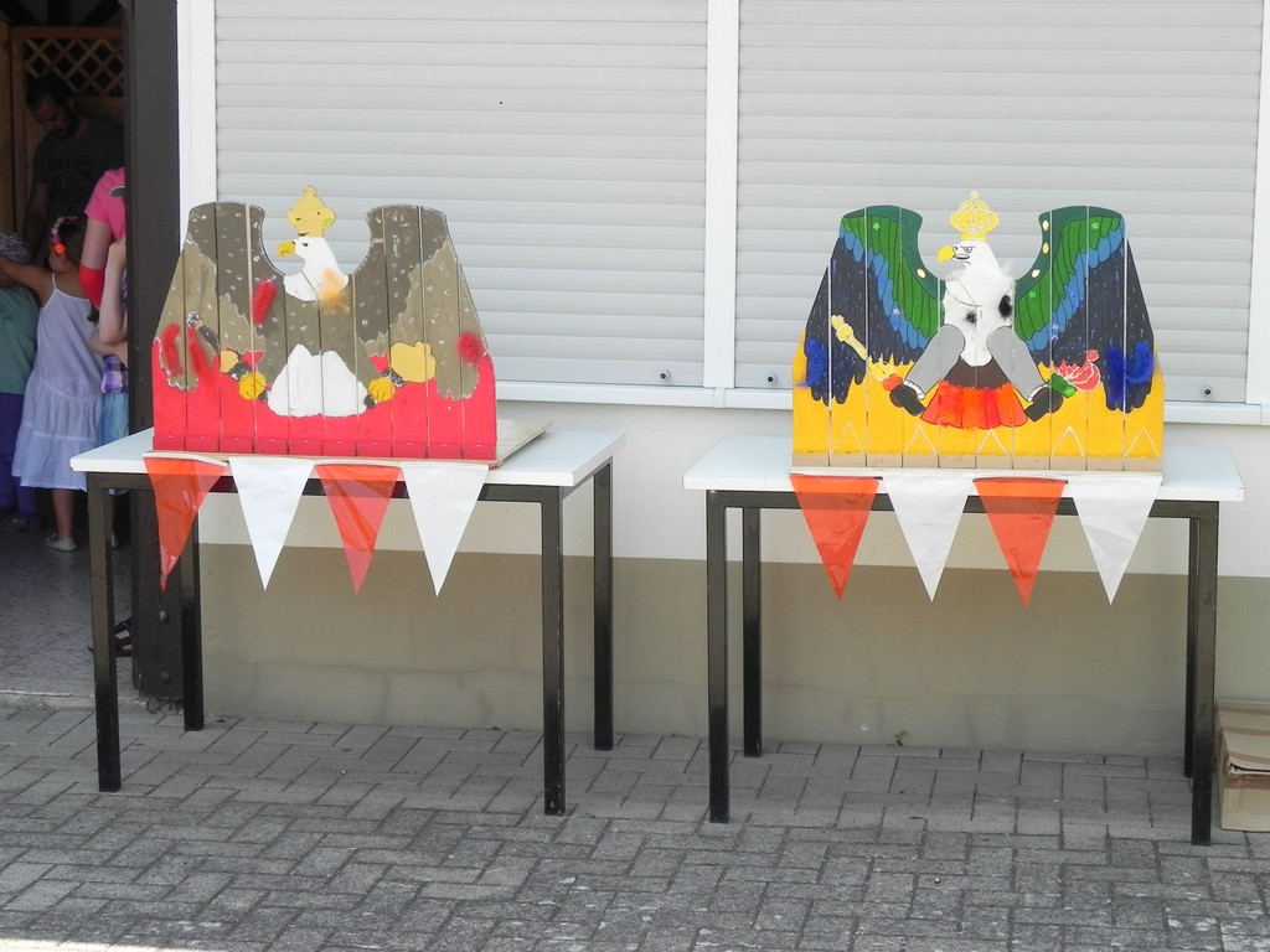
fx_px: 2421
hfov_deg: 29.4
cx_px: 635
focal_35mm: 66
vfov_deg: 22.3
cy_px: 476
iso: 160
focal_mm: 11.8
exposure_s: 1/159
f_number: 5
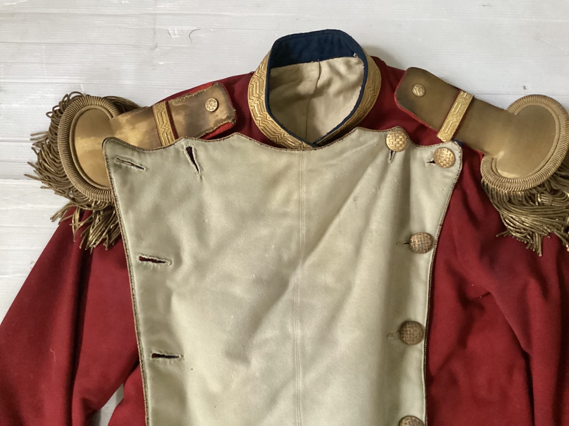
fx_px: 510
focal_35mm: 31
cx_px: 284
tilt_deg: -80.3
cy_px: 213
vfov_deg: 45.4
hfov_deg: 58.4
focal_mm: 3.3
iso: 640
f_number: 2.4
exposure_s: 1/30
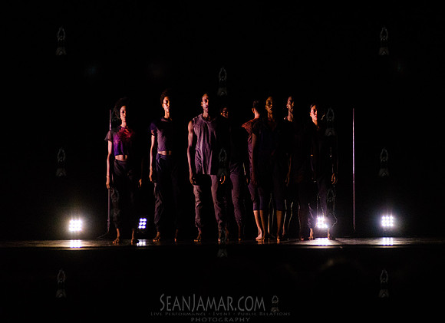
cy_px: 152
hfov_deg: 8.7
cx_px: 252
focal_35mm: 231
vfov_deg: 6.3
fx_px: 2929
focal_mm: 200
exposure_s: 1/640
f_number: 2.8
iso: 4000
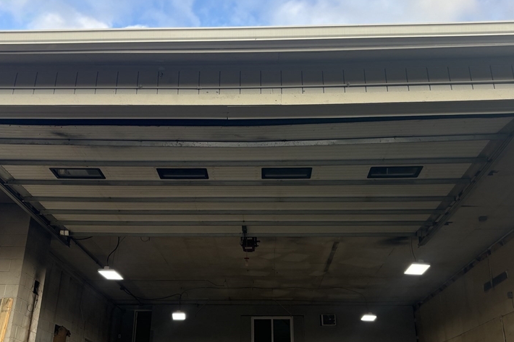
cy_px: 175
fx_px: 557
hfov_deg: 49.6
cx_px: 253
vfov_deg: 34.2
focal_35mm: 39
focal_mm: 5.96
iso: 50
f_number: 1.6
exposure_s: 1/425
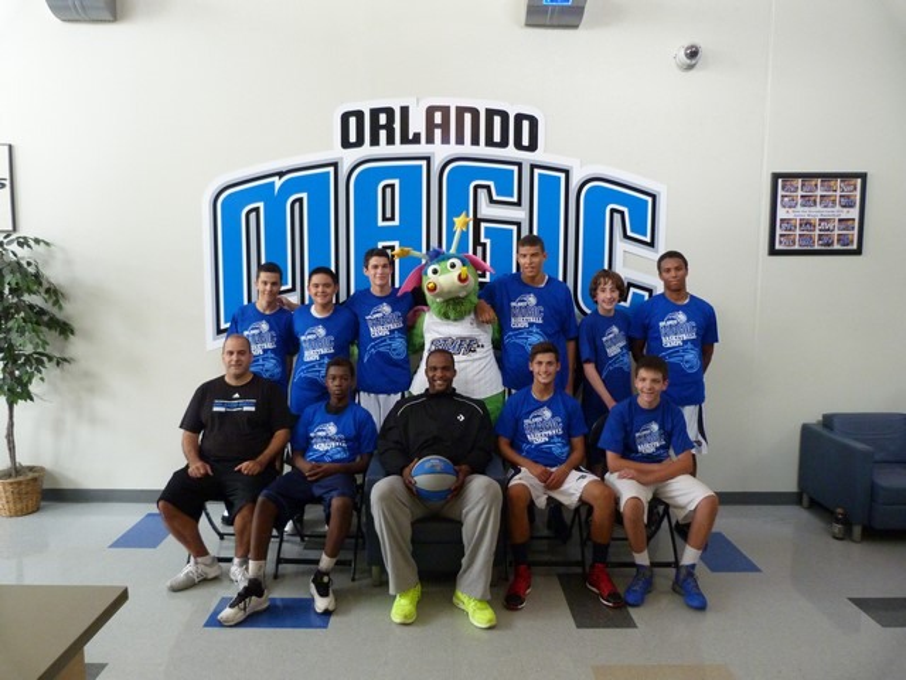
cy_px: 340
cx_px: 453
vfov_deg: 54.9
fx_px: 654
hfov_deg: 69.4
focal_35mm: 25
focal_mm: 4.5
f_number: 2.8
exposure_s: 1/60
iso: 400
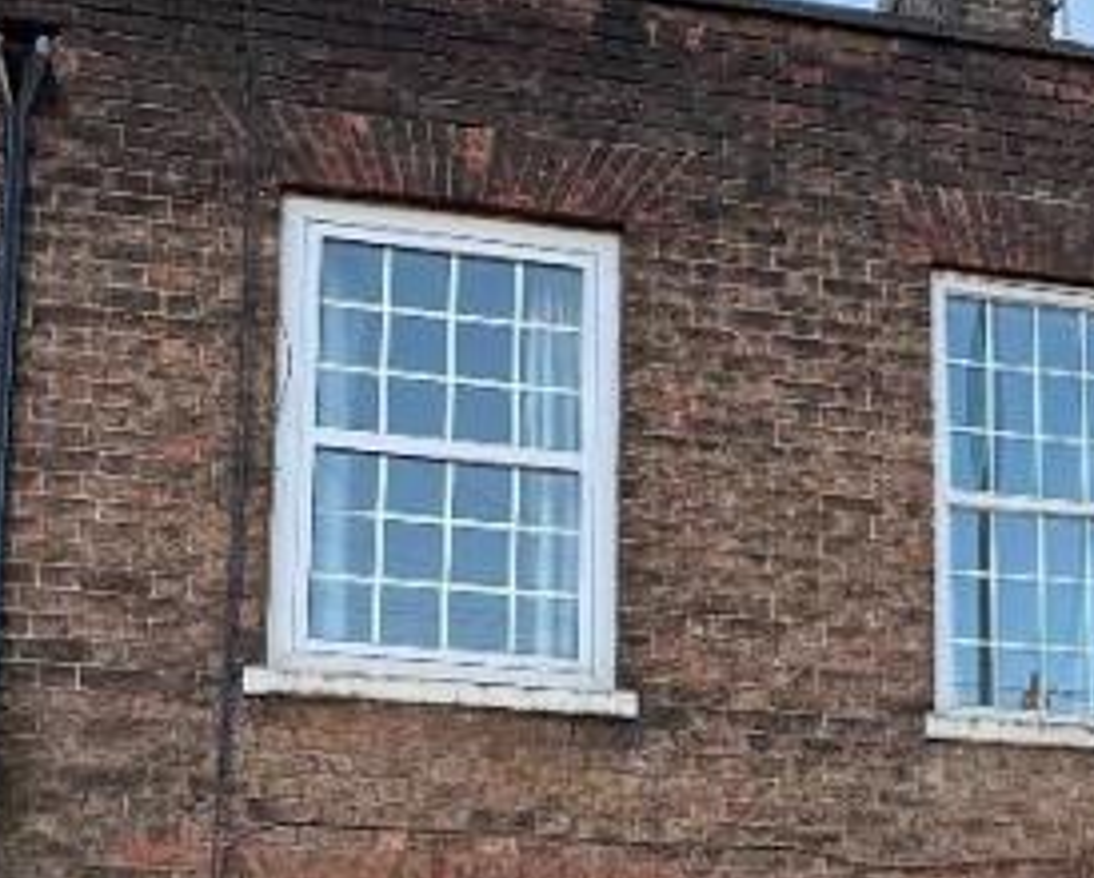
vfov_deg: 26.9
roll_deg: +0.0
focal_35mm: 51
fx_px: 1654
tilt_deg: +5.8
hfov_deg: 36.3
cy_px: 1010
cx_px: 707
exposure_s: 1/134
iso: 40
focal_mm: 2.22
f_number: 2.2
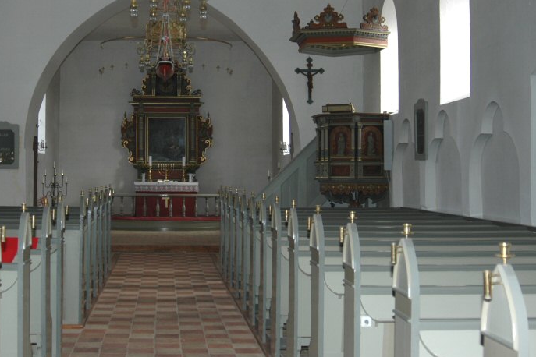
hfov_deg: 36.0
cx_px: 193
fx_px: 819
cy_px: 133
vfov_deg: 24.5
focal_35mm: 55
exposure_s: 1/60
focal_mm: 28
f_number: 4
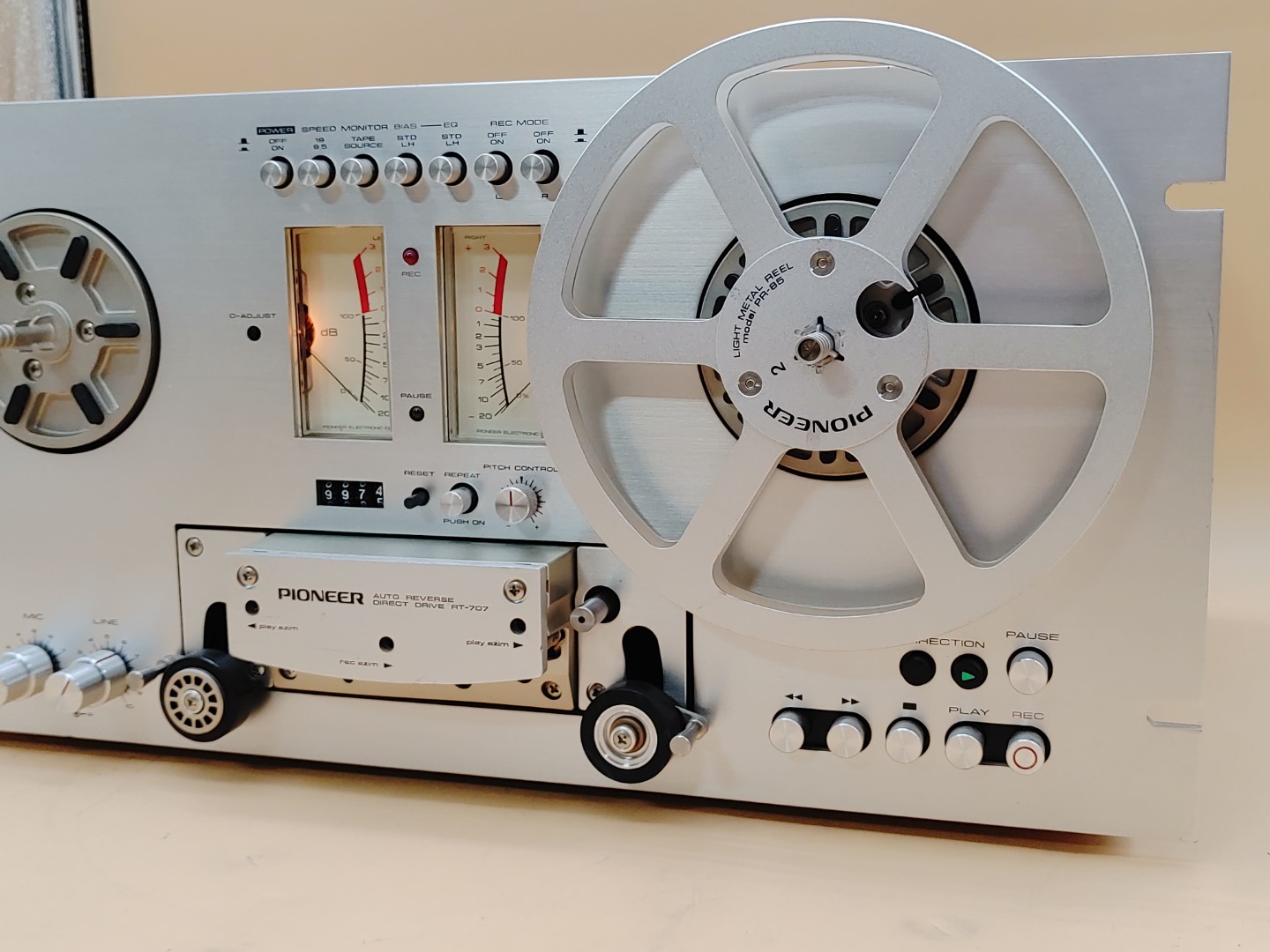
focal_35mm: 41
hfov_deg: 45.8
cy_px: 476
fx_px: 1504
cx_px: 635
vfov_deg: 35.1
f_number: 1.8
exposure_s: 1/120
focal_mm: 4.36
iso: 50
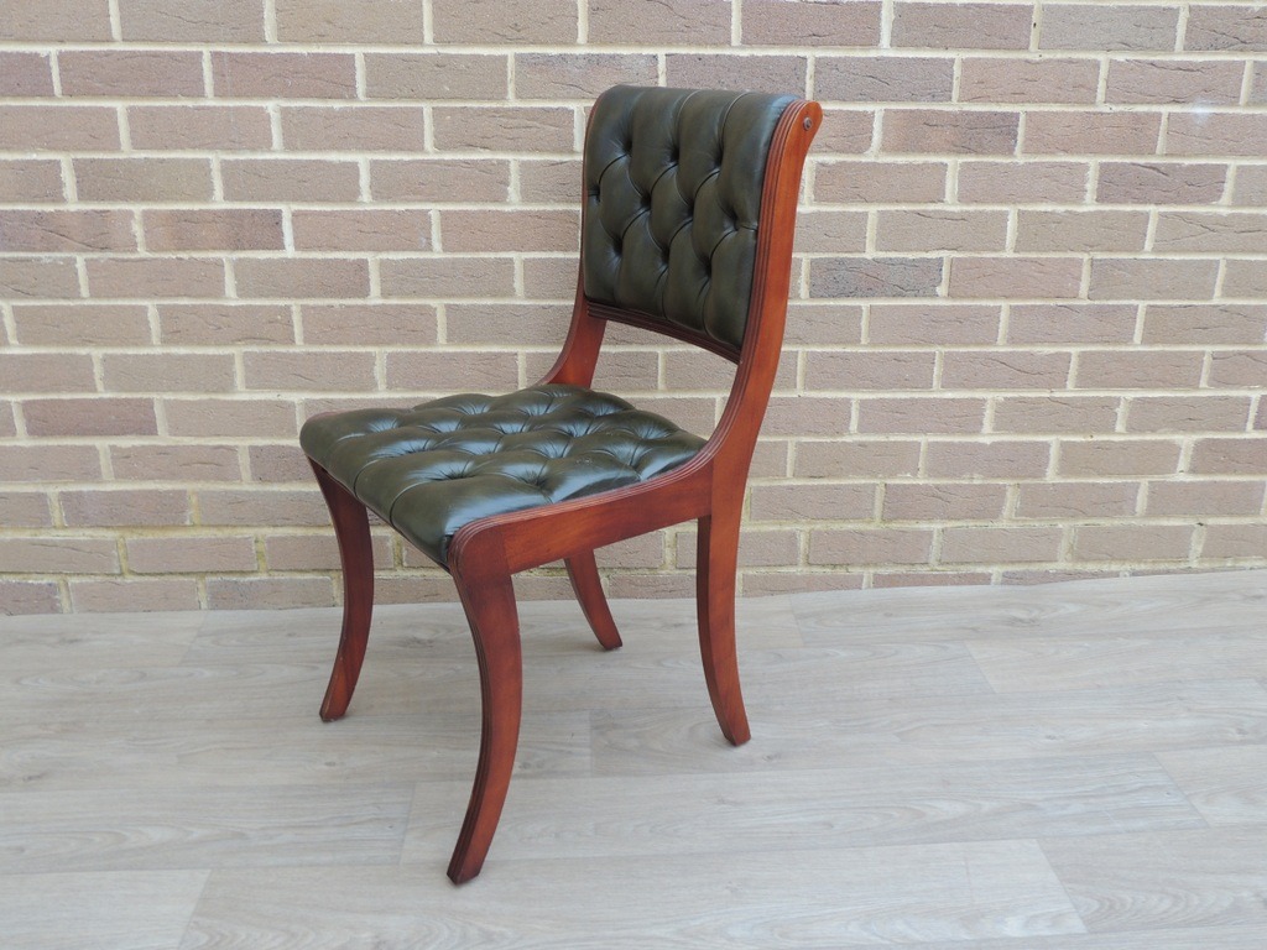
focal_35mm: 33
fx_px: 1208
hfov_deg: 55.4
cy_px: 475
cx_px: 634
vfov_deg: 42.9
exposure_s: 1/50
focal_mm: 5.8
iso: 100
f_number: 3.2
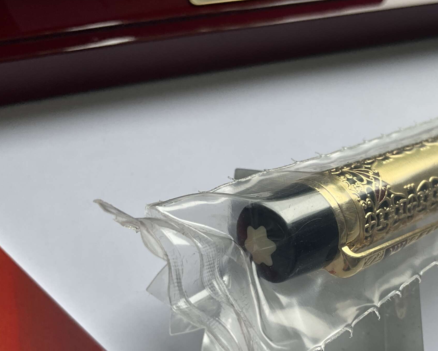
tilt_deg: -61.5
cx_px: 315
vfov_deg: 34.7
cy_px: 226
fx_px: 557
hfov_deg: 41.9
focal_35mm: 43
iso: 20
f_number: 1.8
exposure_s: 1/122
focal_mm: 3
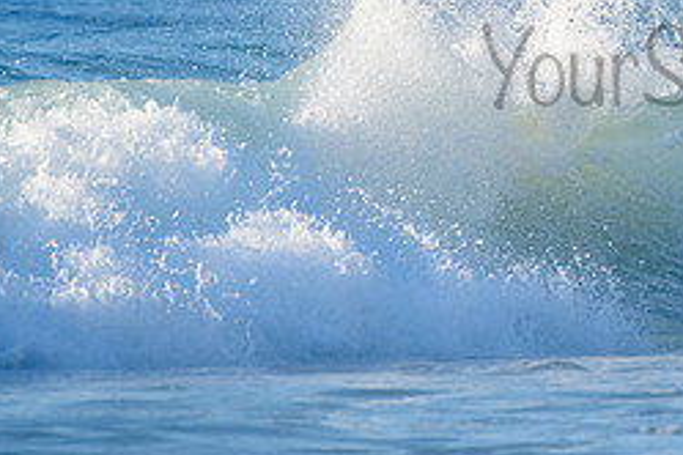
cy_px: 42
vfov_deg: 1.2
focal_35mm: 1164
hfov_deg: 1.8
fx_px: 22082
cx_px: 765
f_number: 5.6
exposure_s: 1/2000
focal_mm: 500
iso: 450
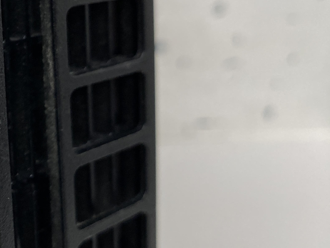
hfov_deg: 26.1
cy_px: 95
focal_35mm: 64
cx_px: -91
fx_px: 610
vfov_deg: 22.9
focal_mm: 4.25
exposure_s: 1/121
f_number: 1.8
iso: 80
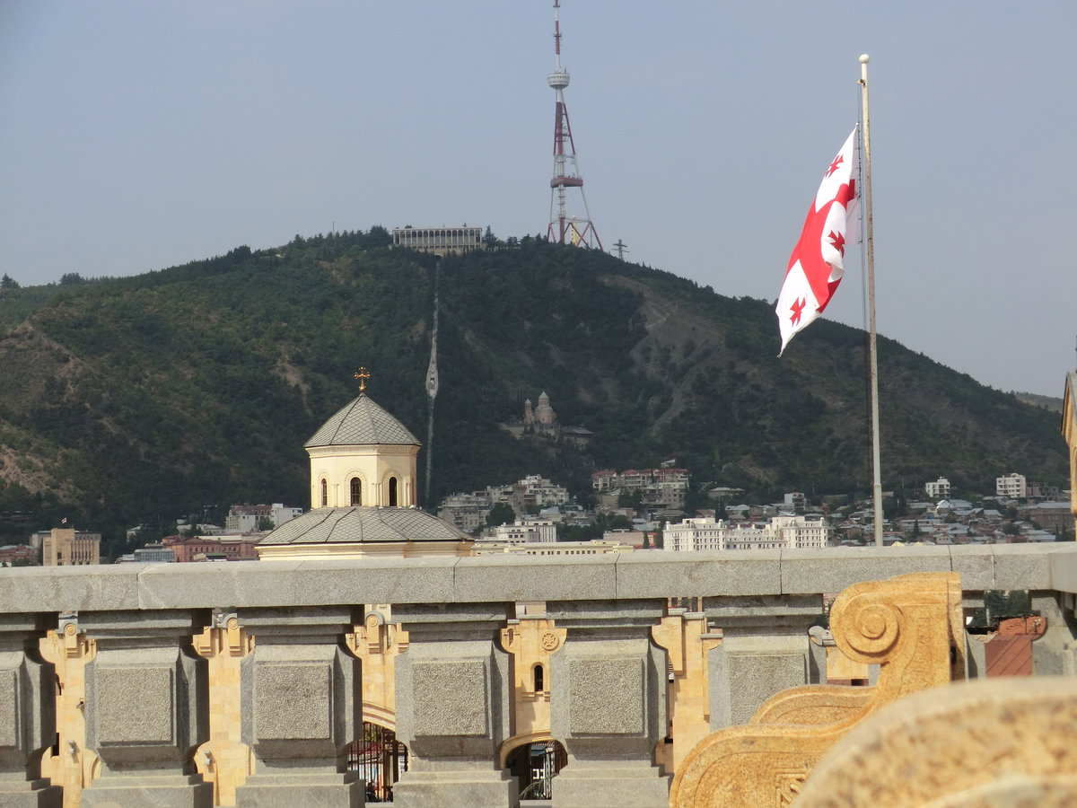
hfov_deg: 22.0
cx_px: 538
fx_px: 2769
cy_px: 404
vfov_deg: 16.6
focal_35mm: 89
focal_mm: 16
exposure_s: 1/800
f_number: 4.8
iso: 80
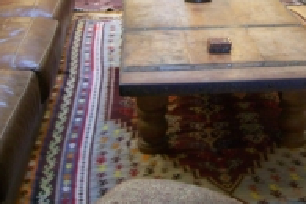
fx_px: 654
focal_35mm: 77
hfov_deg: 26.1
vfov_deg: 17.3
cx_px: 220
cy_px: 5
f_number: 2.7
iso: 160
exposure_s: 1/15.9
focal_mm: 6
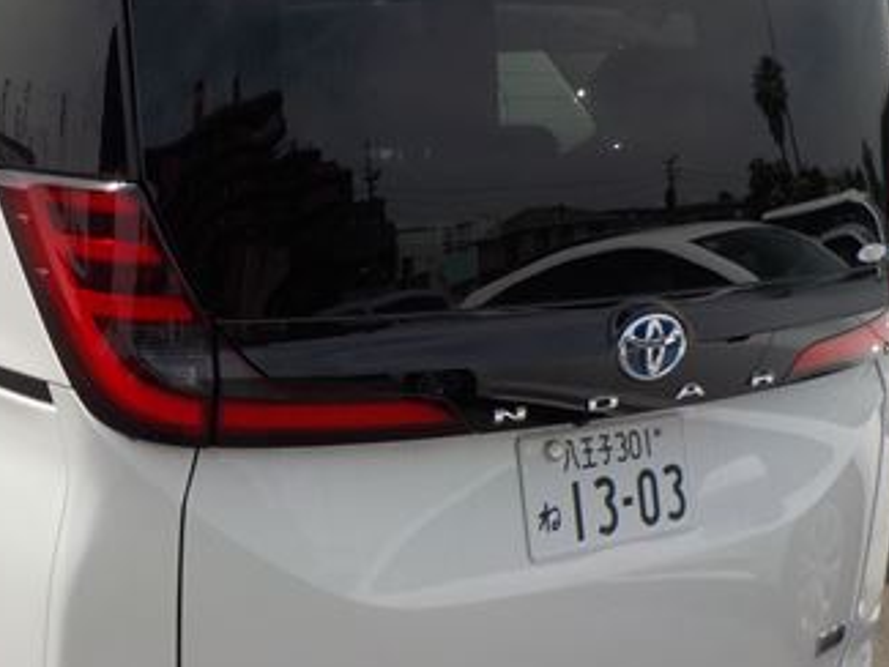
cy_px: 377
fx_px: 1516
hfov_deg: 31.8
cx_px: 181
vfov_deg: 24.8
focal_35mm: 59
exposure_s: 1/1250
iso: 125
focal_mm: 4.1
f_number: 3.3
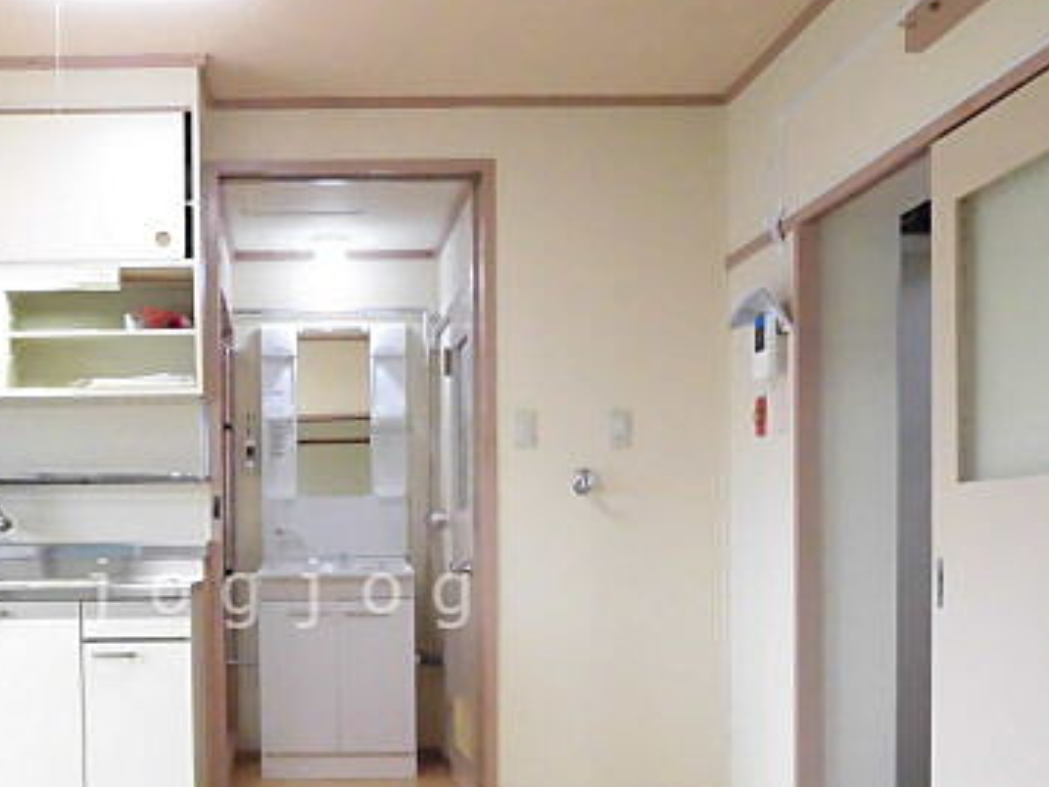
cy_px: 593
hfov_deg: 42.7
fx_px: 1304
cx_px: 285
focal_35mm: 43
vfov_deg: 32.9
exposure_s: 1/125
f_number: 3.1
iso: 800
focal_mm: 4.3
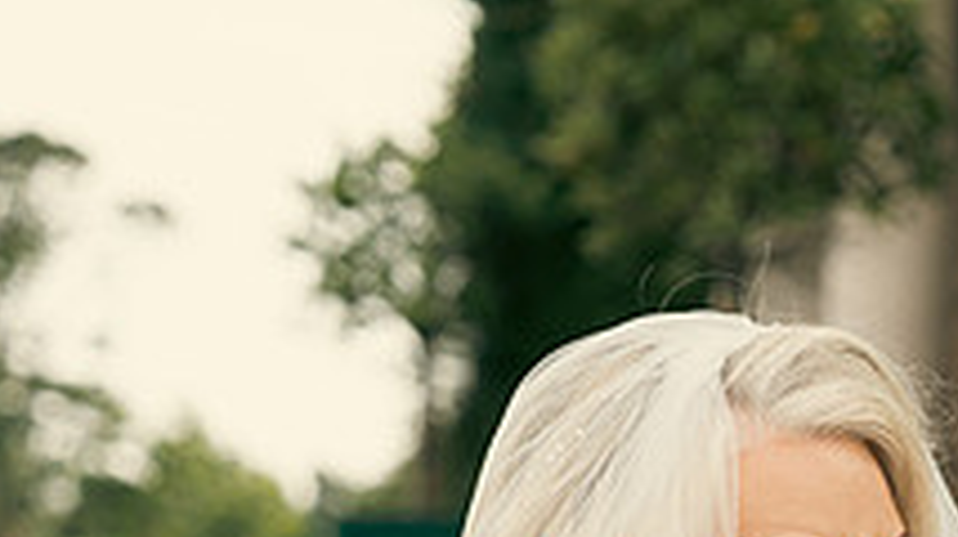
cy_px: 790
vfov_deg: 6.0
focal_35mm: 199
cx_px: 1209
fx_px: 5051
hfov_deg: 10.6
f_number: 3.5
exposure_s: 1/400
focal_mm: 70
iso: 125
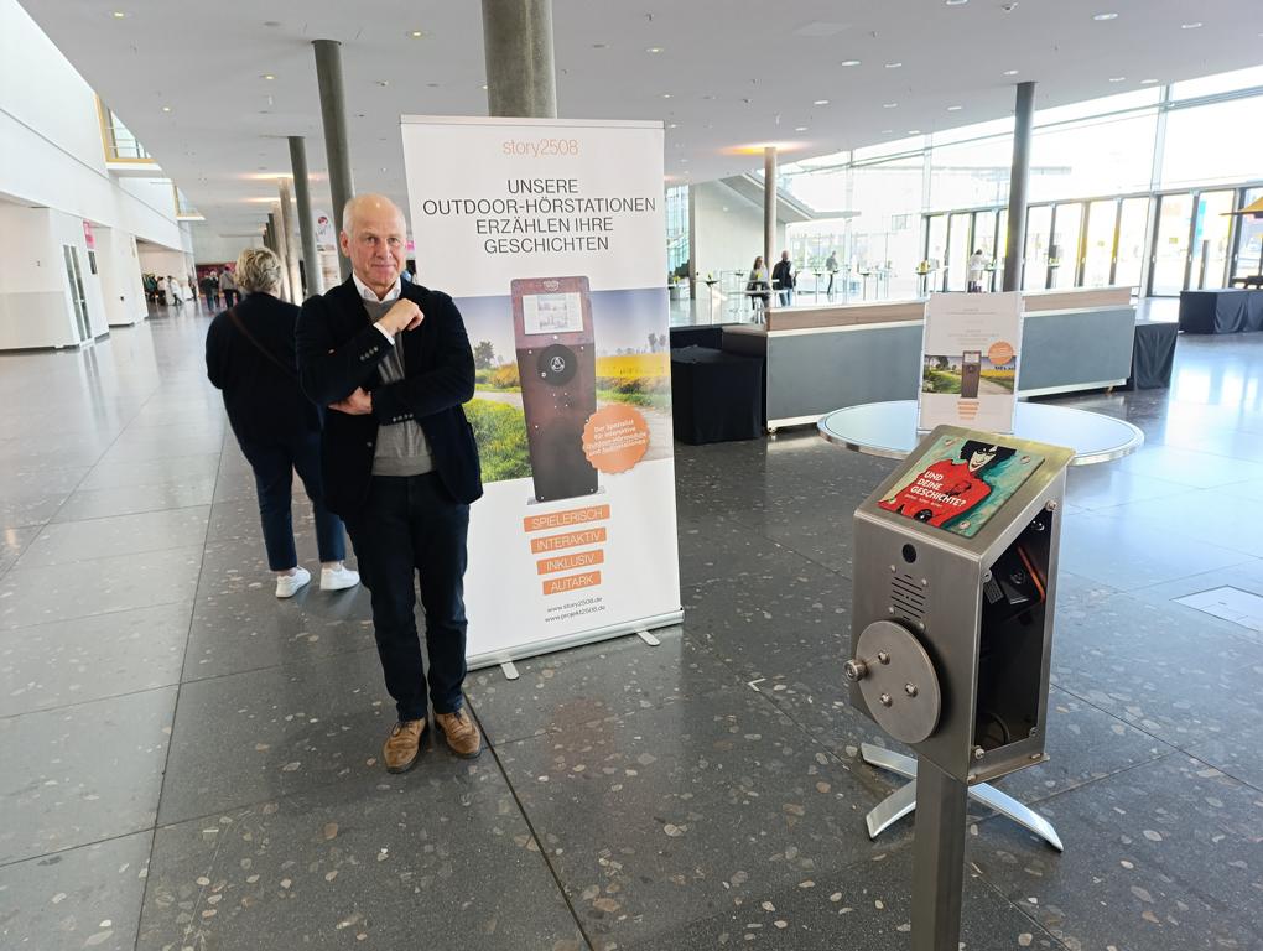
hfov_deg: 73.8
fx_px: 840
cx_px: 632
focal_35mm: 23
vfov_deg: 59.0
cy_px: 476
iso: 1000
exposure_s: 1/100
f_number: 1.6
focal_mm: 6.14
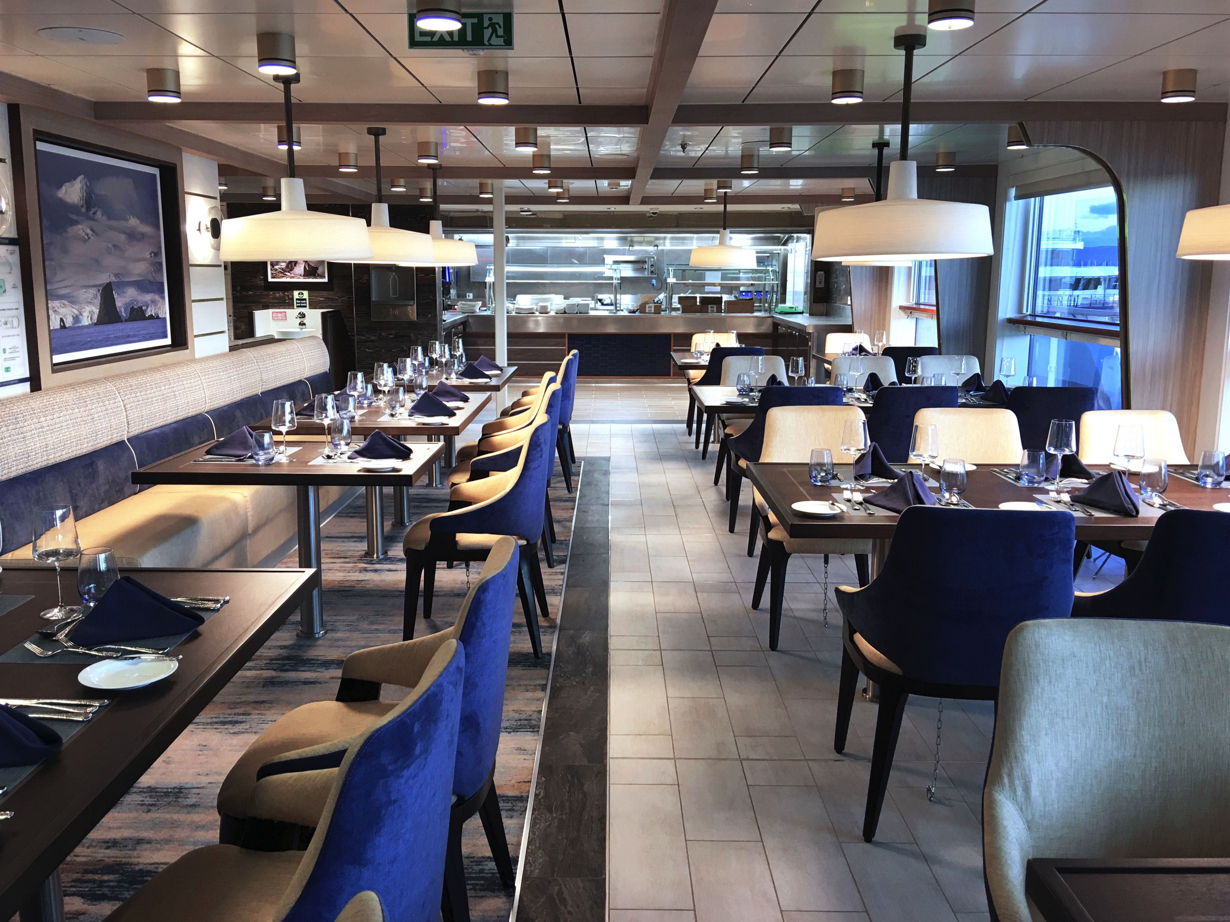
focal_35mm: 29
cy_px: 461
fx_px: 1030
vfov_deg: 48.2
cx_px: 615
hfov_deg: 61.7
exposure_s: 1/17
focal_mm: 4.15
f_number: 2.2
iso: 40
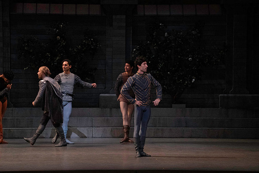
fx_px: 1324
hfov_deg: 11.2
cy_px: 86
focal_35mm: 184
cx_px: 130
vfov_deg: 7.5
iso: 16000
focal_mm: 184
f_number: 11
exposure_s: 1/400
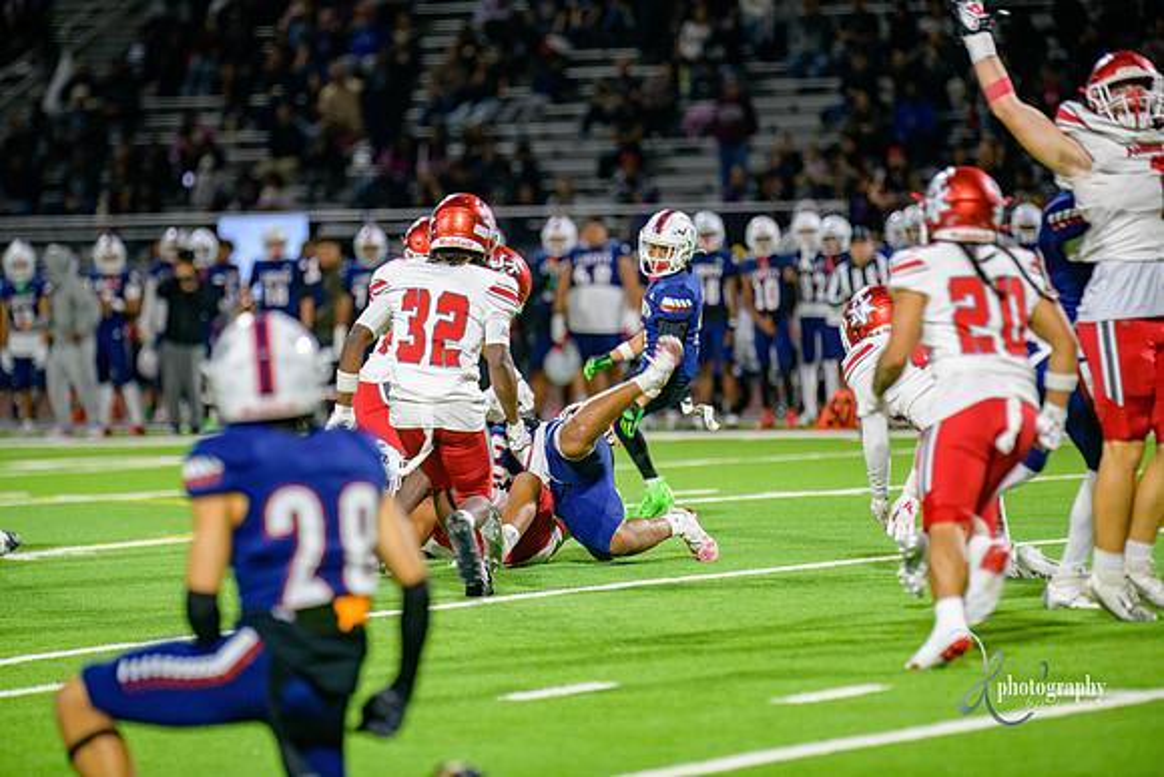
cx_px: 582
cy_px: 388
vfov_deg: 5.7
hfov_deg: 8.6
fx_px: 7761
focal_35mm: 240
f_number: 2.8
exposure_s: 1/250
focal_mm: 240
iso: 2000
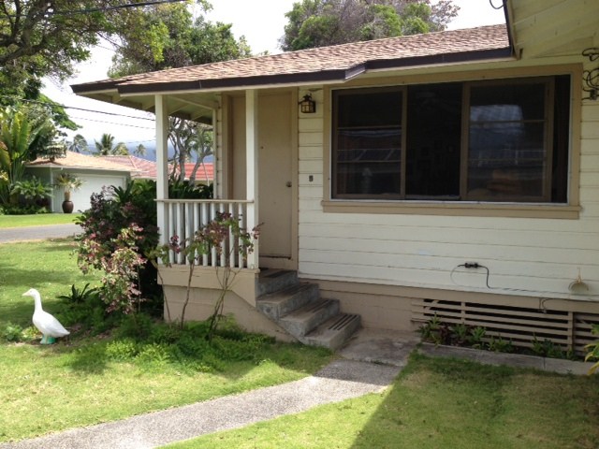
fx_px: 606
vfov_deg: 40.7
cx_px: 300
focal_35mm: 35
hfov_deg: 52.6
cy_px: 224
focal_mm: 4.28
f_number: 2.4
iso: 50
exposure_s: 1/657
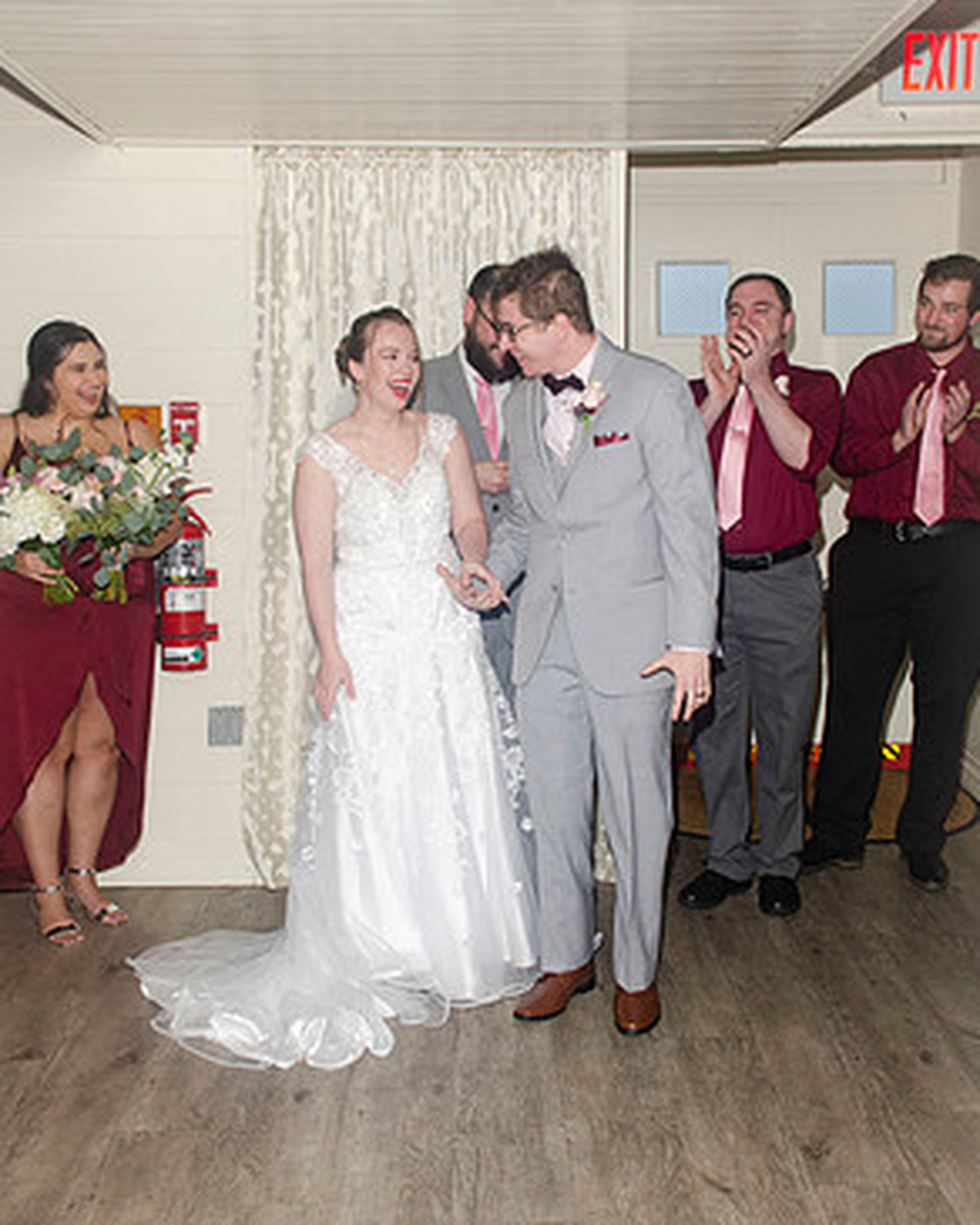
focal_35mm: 45
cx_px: 493
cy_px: 607
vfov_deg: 41.2
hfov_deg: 33.4
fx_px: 1631
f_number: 5.6
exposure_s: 1/60
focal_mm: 26
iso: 400
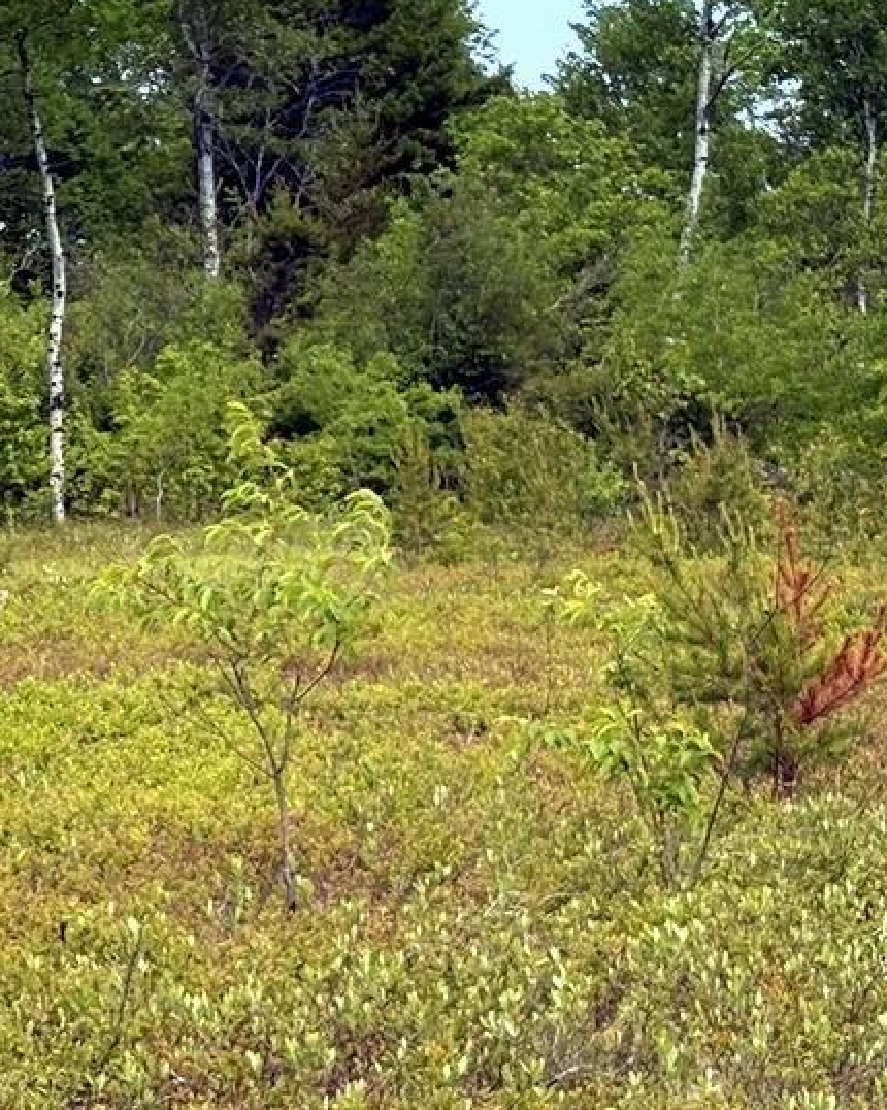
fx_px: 4958
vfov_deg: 12.8
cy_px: 508
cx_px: -239
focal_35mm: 151
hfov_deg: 10.0
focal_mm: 5.96
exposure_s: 1/3279
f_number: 1.6
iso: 50
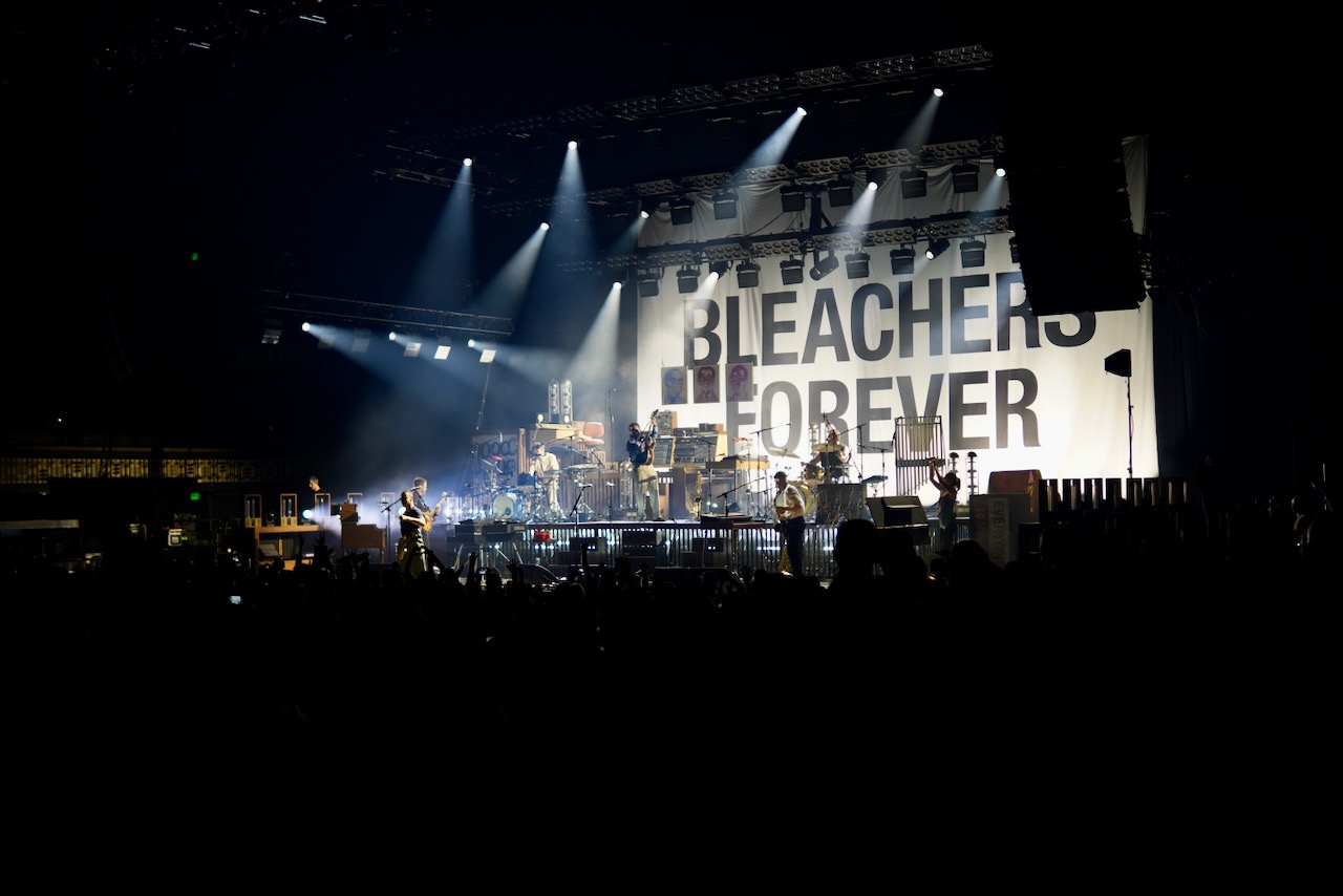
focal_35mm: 45
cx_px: 672
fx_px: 1679
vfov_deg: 29.9
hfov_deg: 43.6
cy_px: 448
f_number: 1.4
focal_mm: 30
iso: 125
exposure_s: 1/125
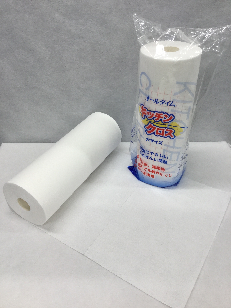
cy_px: 154
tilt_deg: -37.5
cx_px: 116
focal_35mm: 31
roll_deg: +1.7
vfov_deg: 58.4
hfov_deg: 45.4
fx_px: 276
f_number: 2.4
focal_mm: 3.3
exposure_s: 1/100
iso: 40
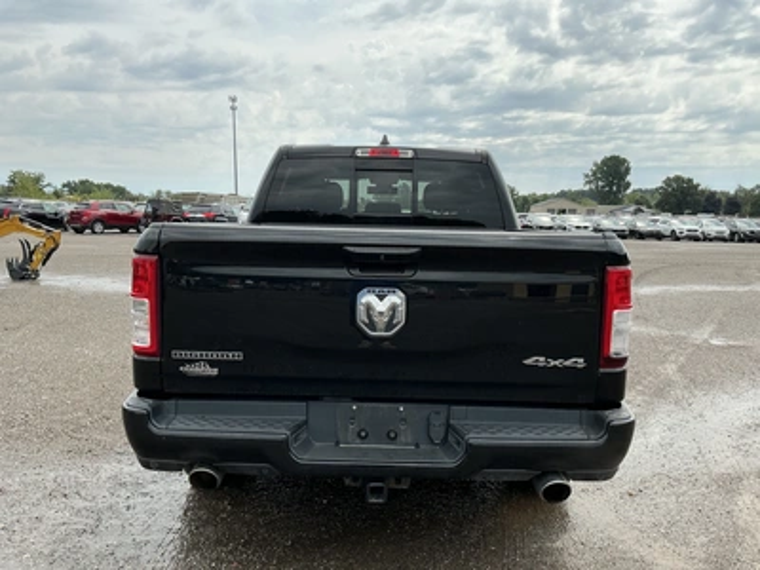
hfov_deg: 63.4
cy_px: 285
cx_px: 380
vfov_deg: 49.7
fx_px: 615
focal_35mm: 28
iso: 25
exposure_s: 1/1626
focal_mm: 3
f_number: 1.8
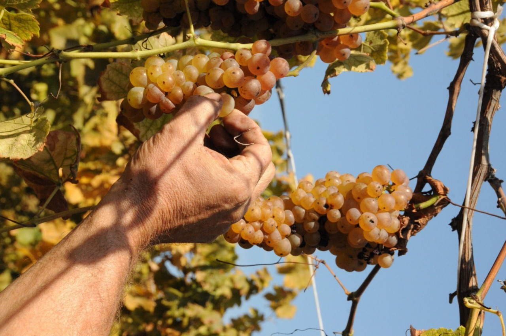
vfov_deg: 13.0
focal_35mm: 105
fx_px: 1474
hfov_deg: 19.5
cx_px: 253
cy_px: 168
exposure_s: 1/800
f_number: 14
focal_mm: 70
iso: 1250
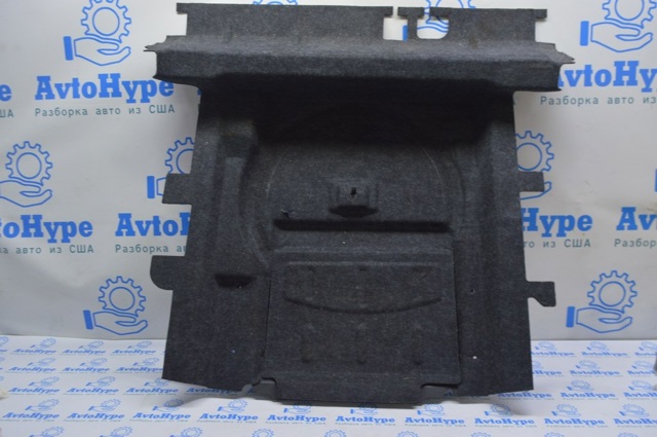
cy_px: 218
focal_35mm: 30
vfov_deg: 43.5
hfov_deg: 62.0
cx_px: 328
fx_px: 547
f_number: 5.6
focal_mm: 20
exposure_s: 1/20
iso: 400
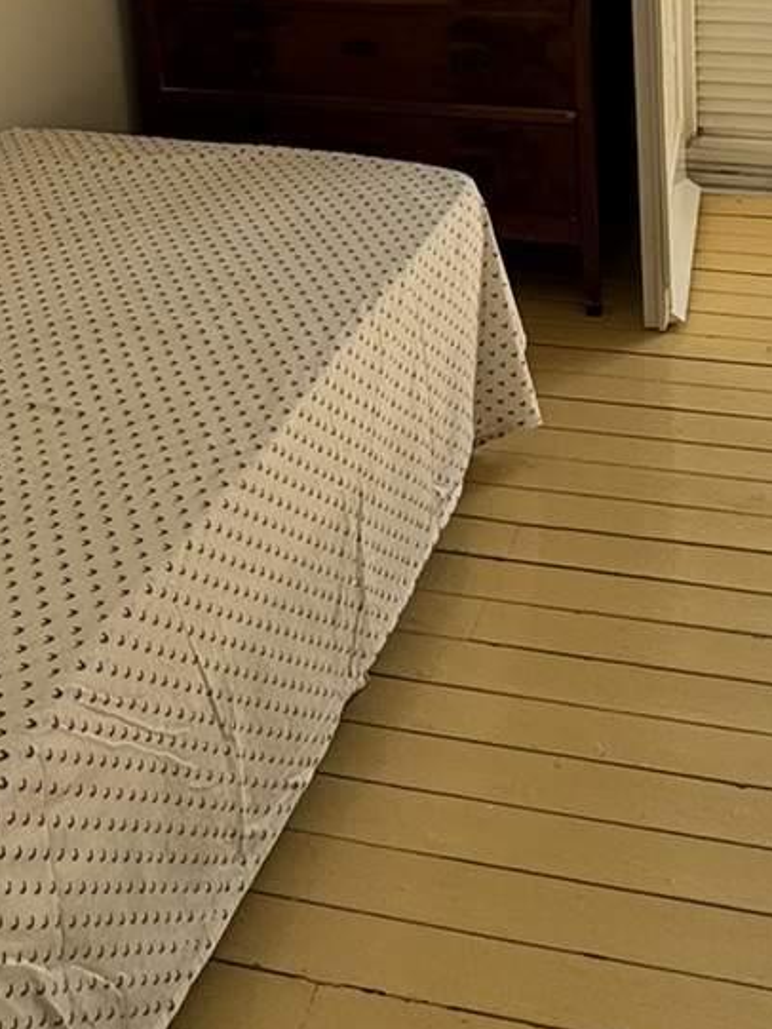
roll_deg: +1.7
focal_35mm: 53
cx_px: 508
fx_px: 1575
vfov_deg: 31.1
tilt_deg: -9.4
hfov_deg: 27.4
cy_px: -171
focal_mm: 2.22
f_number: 2.2
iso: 40
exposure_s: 1/453
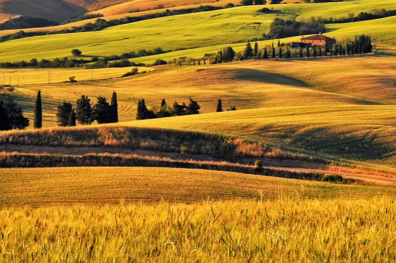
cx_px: 294
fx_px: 2327
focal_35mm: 212
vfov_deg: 6.5
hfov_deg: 9.7
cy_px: 75
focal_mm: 95
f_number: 22
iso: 200
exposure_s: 1/60
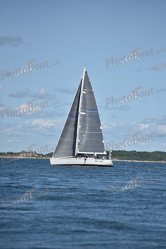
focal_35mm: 200
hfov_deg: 6.9
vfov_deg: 10.3
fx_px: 1382
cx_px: 83
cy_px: 124
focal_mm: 200
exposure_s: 1/6400
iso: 250
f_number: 4
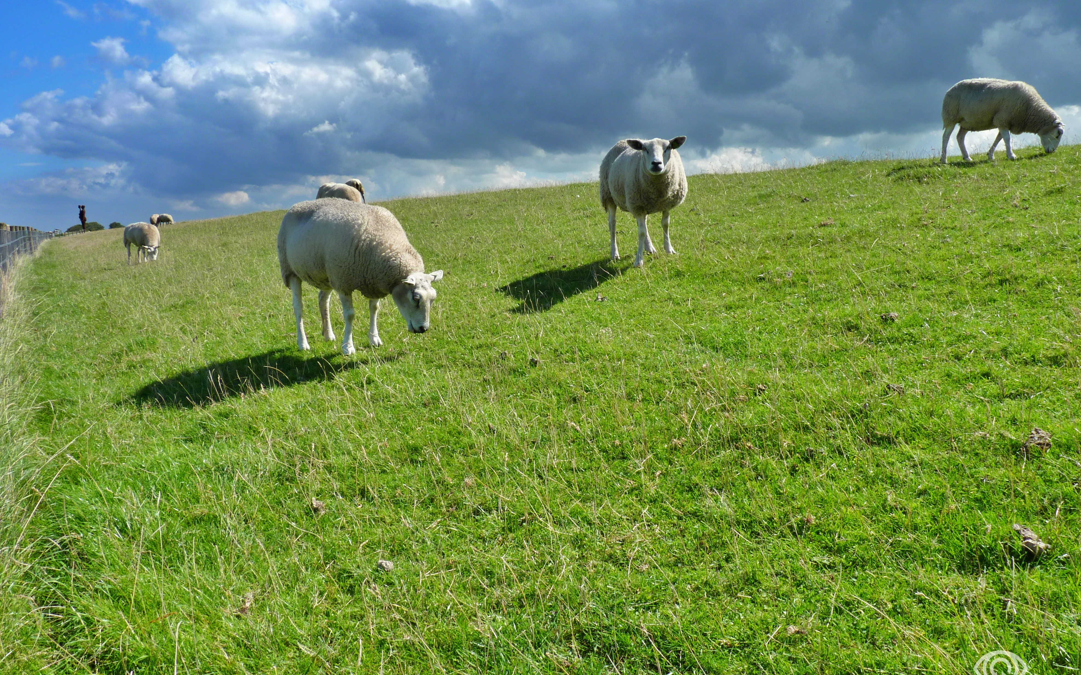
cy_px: 334
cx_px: 547
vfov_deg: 43.1
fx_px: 854
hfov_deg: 64.6
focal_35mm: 29
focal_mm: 4.8
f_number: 5.6
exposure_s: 1/320
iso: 80
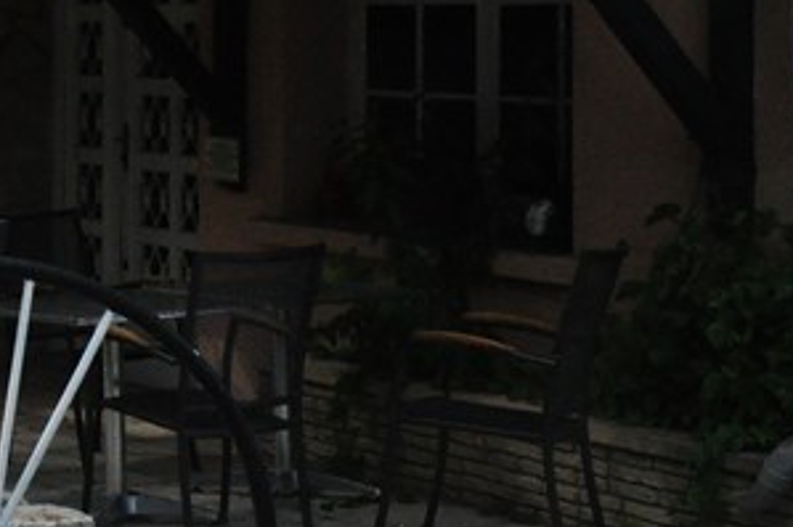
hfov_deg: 17.5
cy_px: -40
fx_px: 2371
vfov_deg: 12.5
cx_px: -318
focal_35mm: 108
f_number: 14
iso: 1600
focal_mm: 21
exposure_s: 1/800
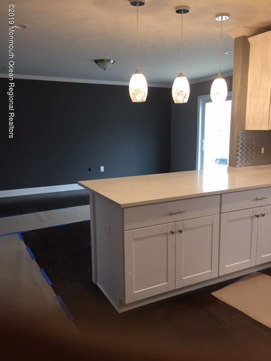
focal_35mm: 29
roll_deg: +0.8
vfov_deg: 61.7
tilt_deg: -12.6
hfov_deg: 48.2
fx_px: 303
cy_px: 180
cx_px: 136
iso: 50
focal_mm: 4.15
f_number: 2.2
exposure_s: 1/30
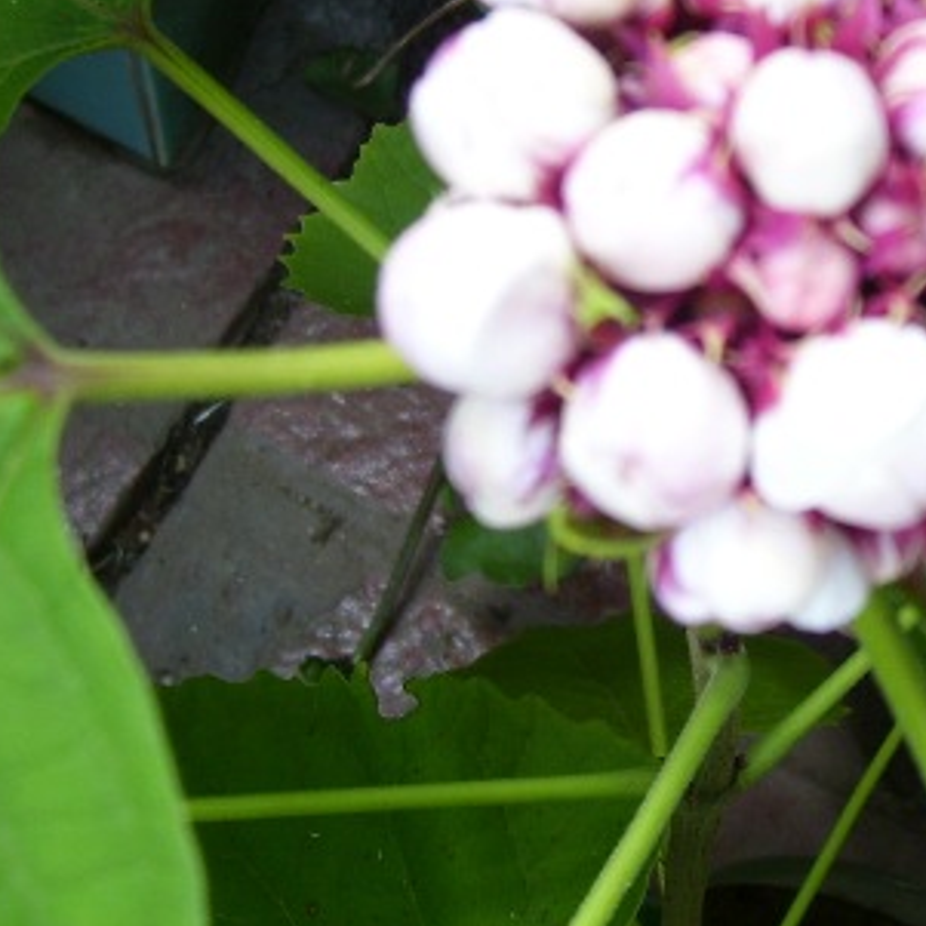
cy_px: 265
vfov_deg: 26.6
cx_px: 649
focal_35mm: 64
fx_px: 1937
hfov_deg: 26.7
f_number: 2.7
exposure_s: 1/90
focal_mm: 5.6
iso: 80
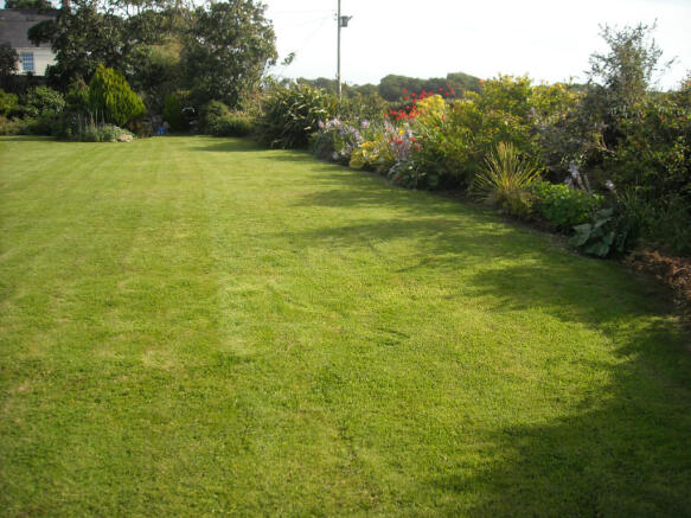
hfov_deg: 52.6
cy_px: 259
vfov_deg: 40.7
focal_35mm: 35
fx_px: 699
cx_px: 346
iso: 64
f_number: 5.6
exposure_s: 1/135
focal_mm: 5.7
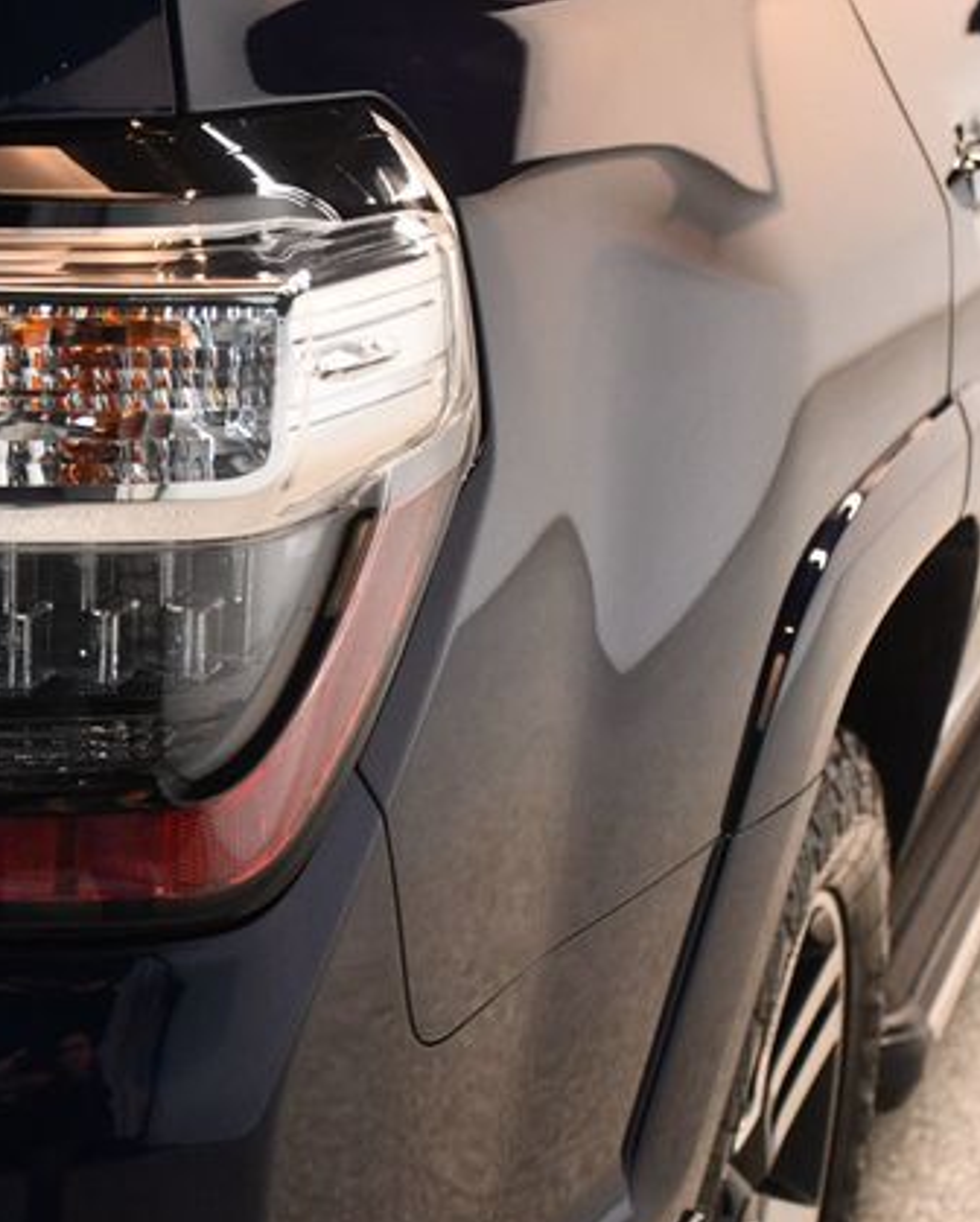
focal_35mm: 73
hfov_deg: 20.6
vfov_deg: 26.0
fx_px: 2643
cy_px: 618
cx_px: 125
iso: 3200
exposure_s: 1/80
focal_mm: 34
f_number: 4.2
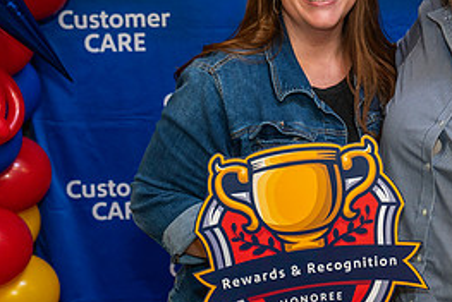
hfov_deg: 23.1
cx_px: 397
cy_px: 109
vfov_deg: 15.9
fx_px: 1081
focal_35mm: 86
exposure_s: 1/160
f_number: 4
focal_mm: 39
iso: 1250
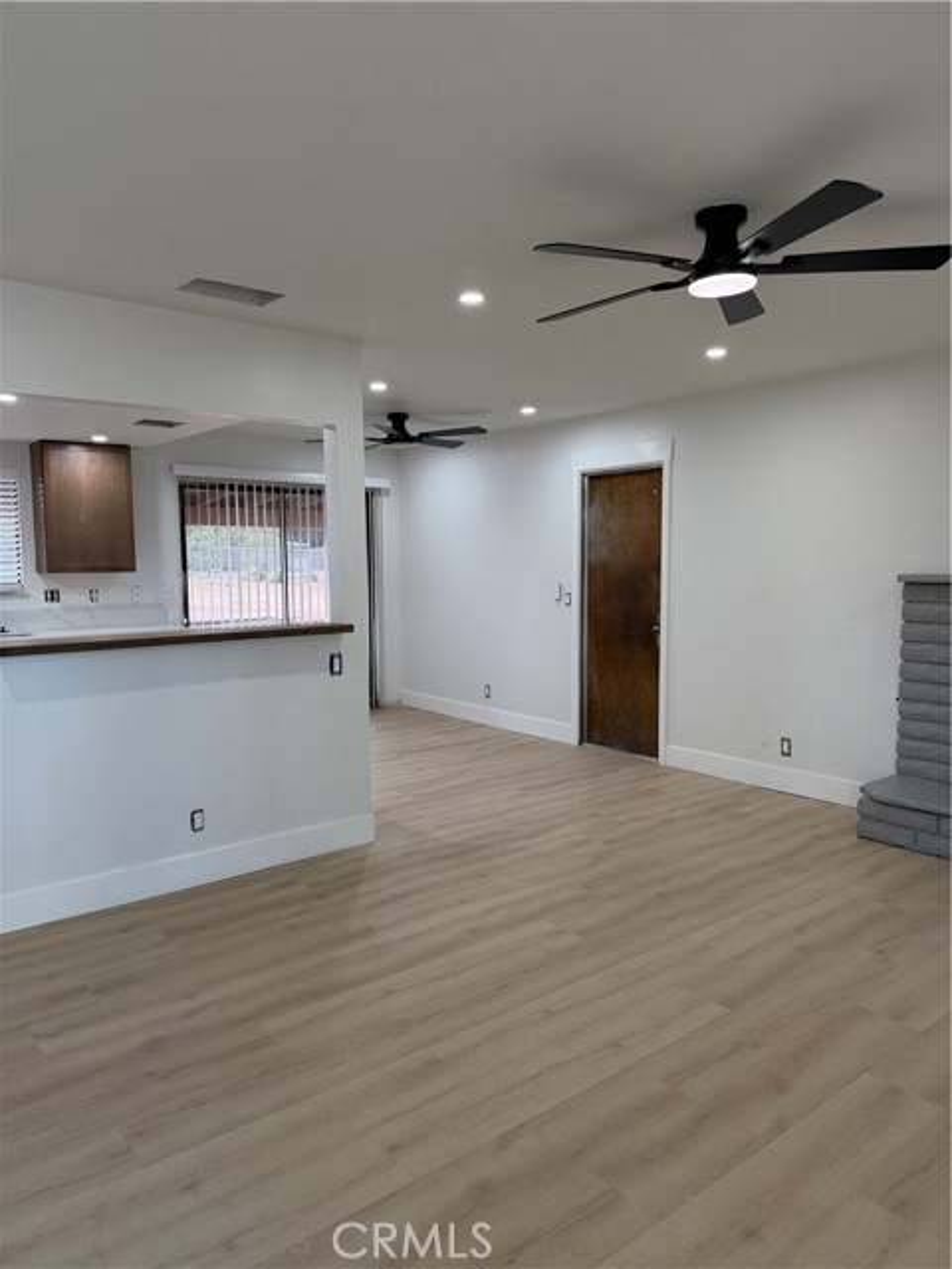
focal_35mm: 24
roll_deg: -0.1
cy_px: 634
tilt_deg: -4.6
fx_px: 880
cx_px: 476
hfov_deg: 56.8
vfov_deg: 71.6
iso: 125
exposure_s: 1/131
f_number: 1.78
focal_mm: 6.76
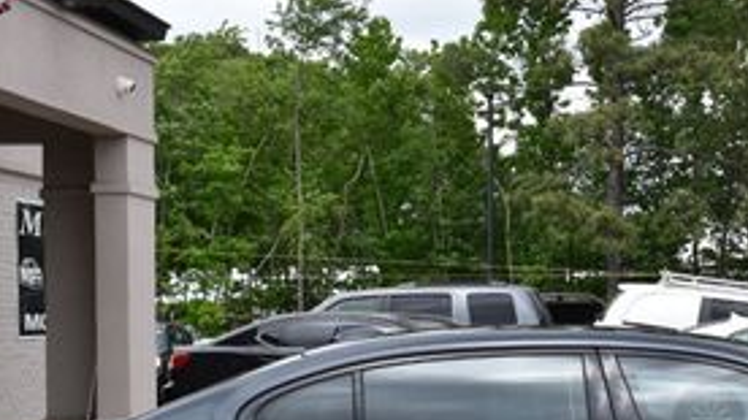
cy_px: 336
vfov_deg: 11.8
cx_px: 648
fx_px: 2022
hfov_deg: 20.6
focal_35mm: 102
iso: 400
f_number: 10
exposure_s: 1/320
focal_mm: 28
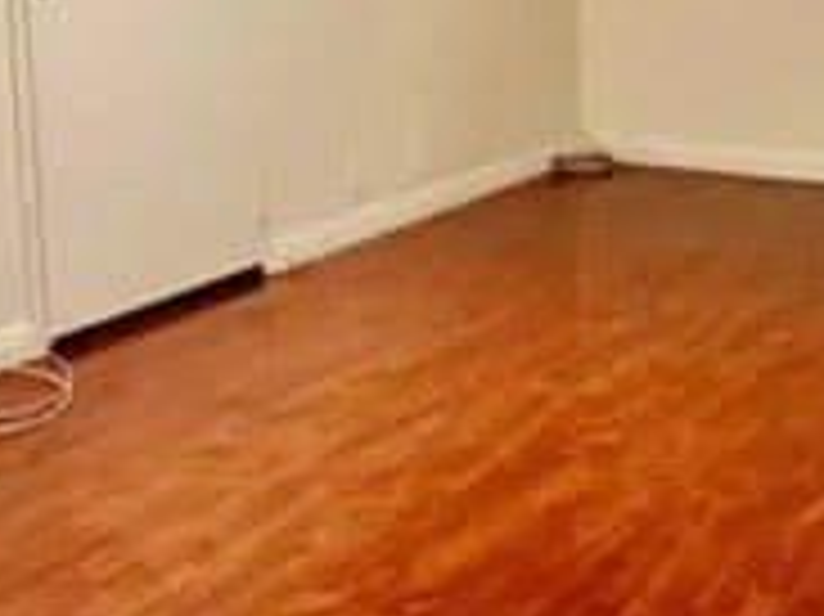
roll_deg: +3.4
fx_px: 1261
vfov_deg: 27.2
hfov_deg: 34.4
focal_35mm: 53
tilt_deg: -11.5
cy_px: 166
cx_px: 97
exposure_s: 1/60
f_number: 1.8
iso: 800
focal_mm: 1.57
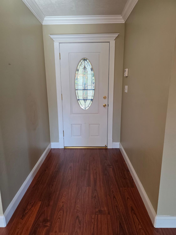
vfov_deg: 73.9
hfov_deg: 58.9
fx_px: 156
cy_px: 118
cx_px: 88
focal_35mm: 23
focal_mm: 6.3
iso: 200
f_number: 1.7
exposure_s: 1/120
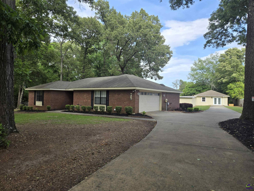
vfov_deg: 58.9
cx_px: 127
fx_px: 169
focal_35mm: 23
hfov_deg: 73.9
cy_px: 96
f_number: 1.8
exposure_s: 1/986
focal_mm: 5.4
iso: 25
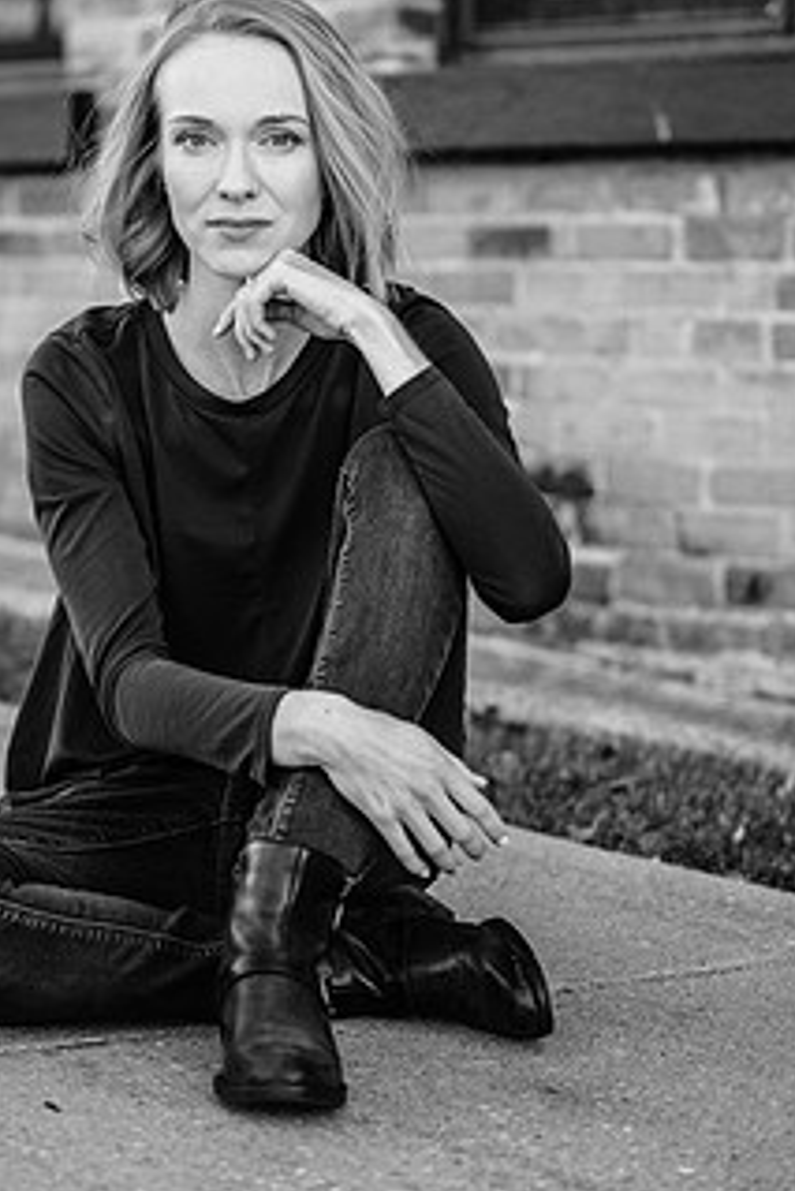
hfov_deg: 12.4
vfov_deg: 18.6
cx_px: 254
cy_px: 485
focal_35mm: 110
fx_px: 3640
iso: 125
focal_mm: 78
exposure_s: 1/320
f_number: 3.2
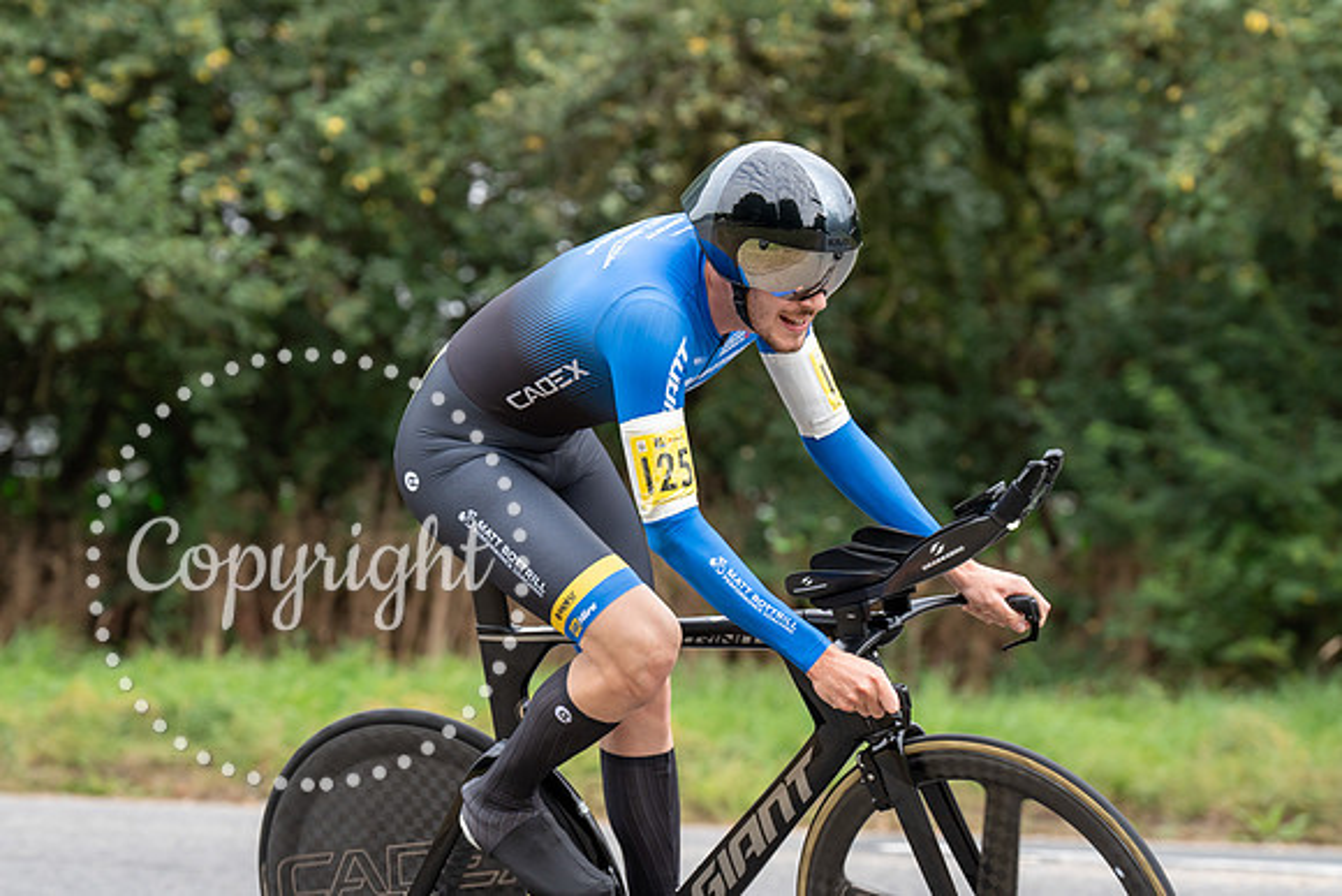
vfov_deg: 9.8
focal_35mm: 140
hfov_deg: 14.7
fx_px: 5206
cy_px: 366
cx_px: 548
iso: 800
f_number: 4
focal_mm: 118
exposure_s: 1/1000
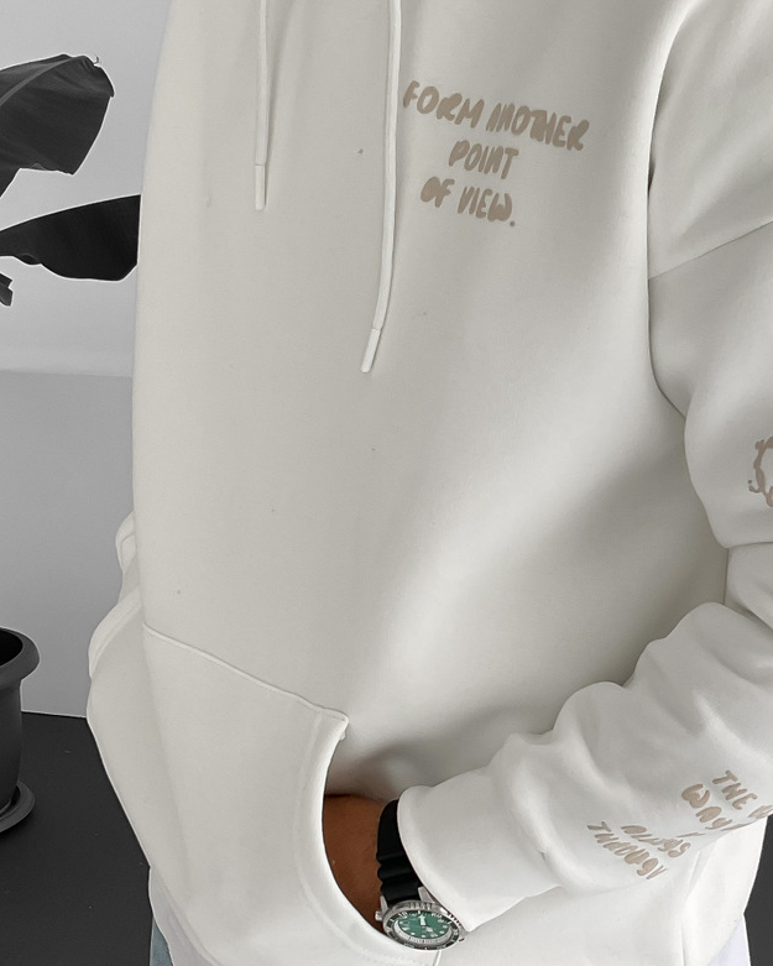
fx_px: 1658
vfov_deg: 32.0
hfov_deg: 26.1
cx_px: 532
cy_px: 690
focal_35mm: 58
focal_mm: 3
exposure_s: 1/120
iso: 32
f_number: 1.8
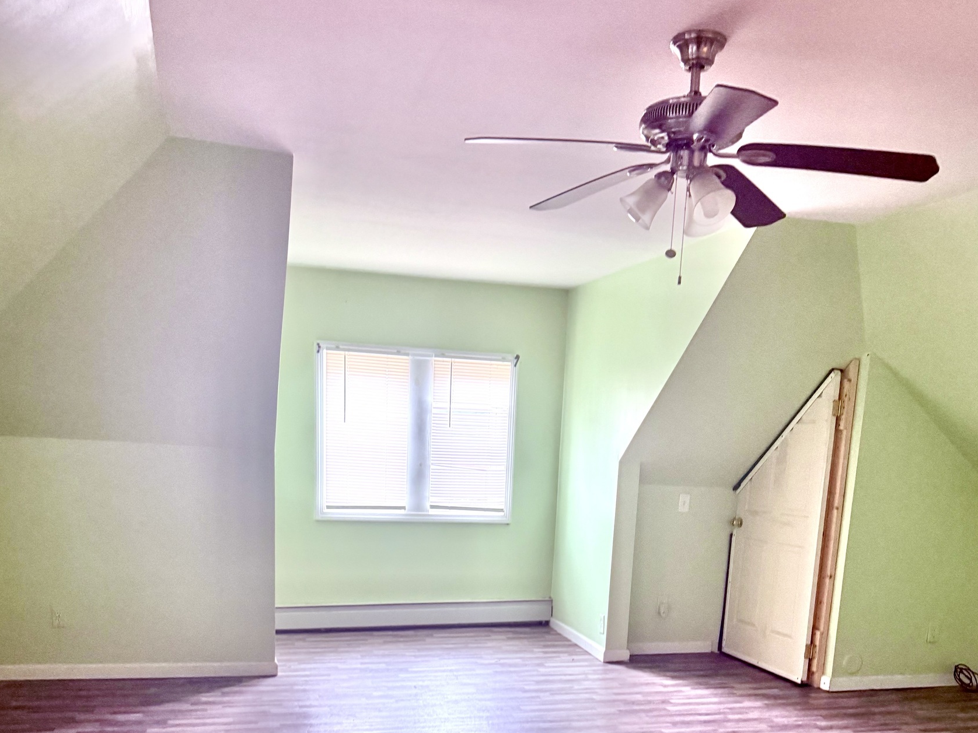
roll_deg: -2.3
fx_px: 932
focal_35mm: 33
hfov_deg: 55.4
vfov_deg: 40.4
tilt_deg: -9.8
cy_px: 630
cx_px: 493
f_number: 1.78
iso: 400
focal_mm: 6.76
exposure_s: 1/60
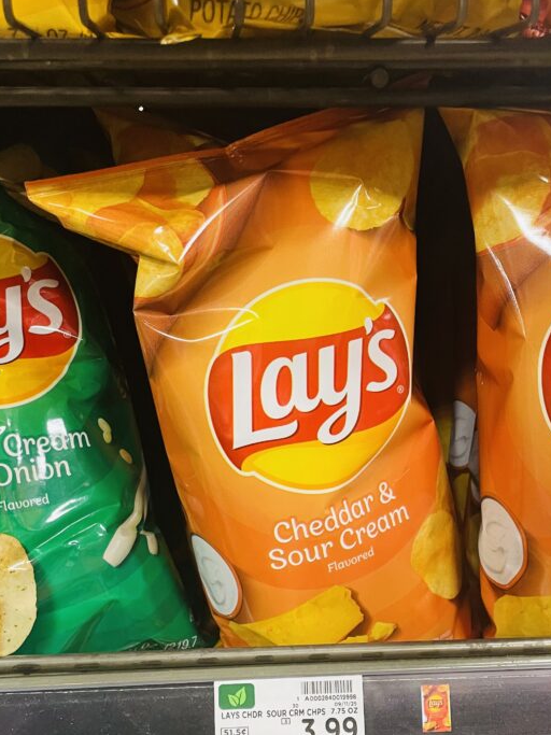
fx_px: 828
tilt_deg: -24.7
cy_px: 513
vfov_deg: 46.8
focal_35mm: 39
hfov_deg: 36.8
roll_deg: +0.7
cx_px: 272
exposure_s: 1/60
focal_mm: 4.2
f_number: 1.6
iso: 200
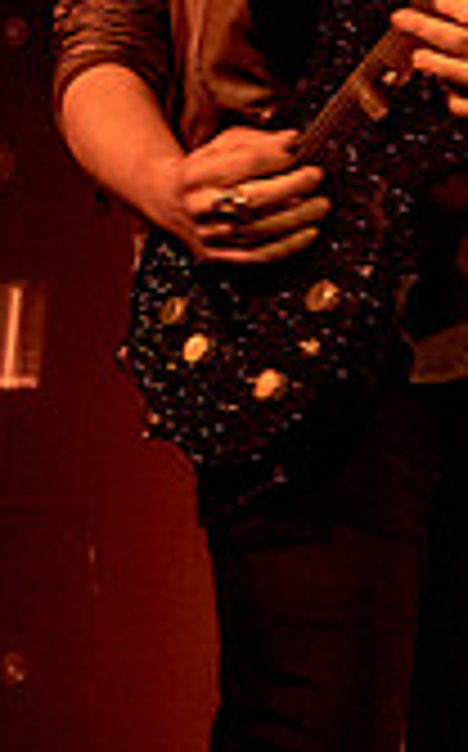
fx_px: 2680
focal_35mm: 131
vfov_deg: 15.7
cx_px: 328
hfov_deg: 10.0
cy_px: 50
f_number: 4
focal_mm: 17
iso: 800
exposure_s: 1/160
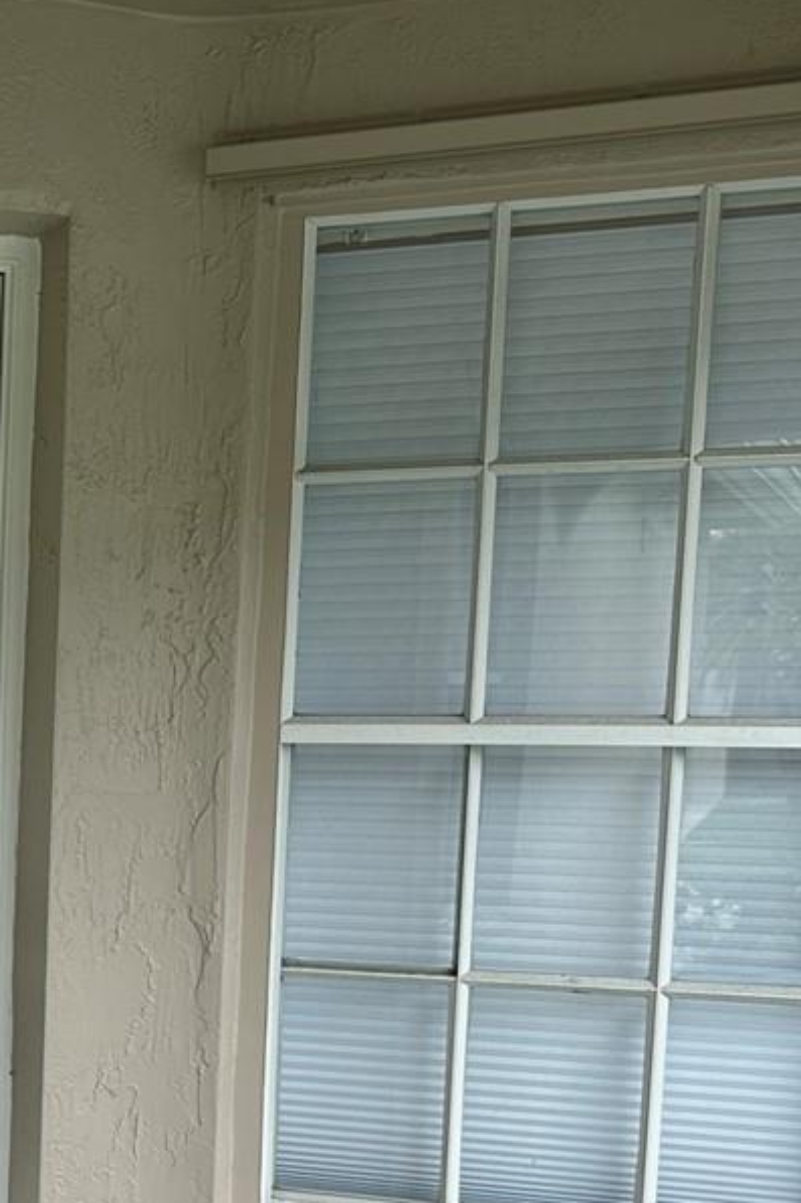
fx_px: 2237
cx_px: -327
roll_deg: +0.2
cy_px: 1037
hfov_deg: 18.4
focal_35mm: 67
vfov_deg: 29.1
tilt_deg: -7.3
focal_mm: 6.86
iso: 80
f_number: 1.78
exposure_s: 1/1083
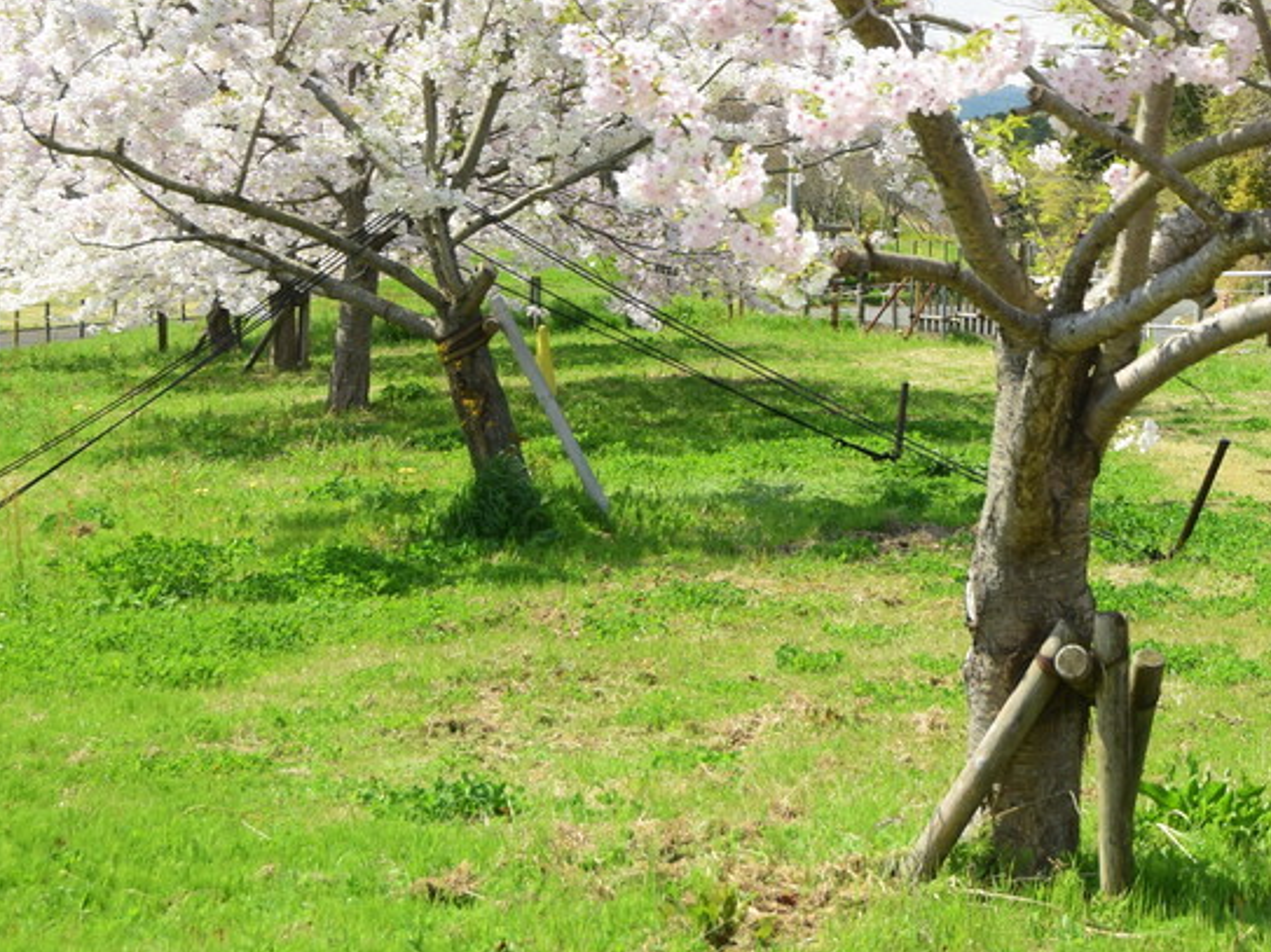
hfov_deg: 22.6
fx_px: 3159
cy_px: 153
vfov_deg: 17.0
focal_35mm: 86
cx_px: 929
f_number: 5.6
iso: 200
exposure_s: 1/200
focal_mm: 27
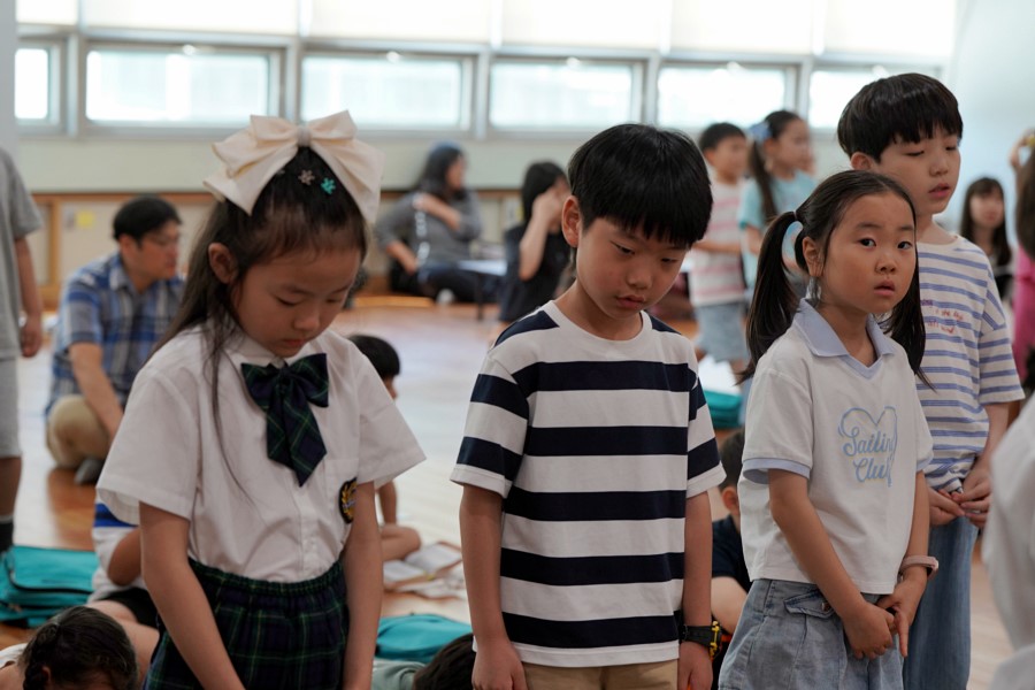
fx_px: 2242
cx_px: 518
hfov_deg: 26.0
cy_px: 345
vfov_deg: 17.5
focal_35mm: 78
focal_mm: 78
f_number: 4
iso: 800
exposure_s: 1/160
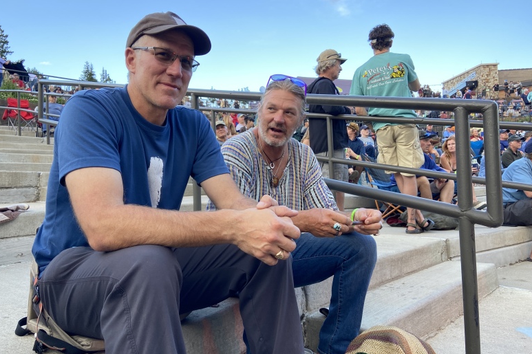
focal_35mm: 28
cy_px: 180
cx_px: 266
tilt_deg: +0.4
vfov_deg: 46.4
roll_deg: +1.9
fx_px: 414
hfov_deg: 65.5
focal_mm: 4.25
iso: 50
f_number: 1.8
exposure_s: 1/122
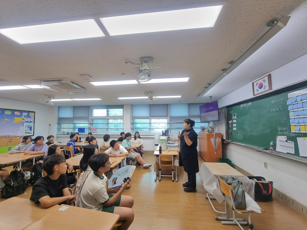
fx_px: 115
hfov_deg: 106.2
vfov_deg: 89.9
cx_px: 154
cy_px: 115
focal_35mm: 13
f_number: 2.2
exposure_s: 1/60
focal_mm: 2.2
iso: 125
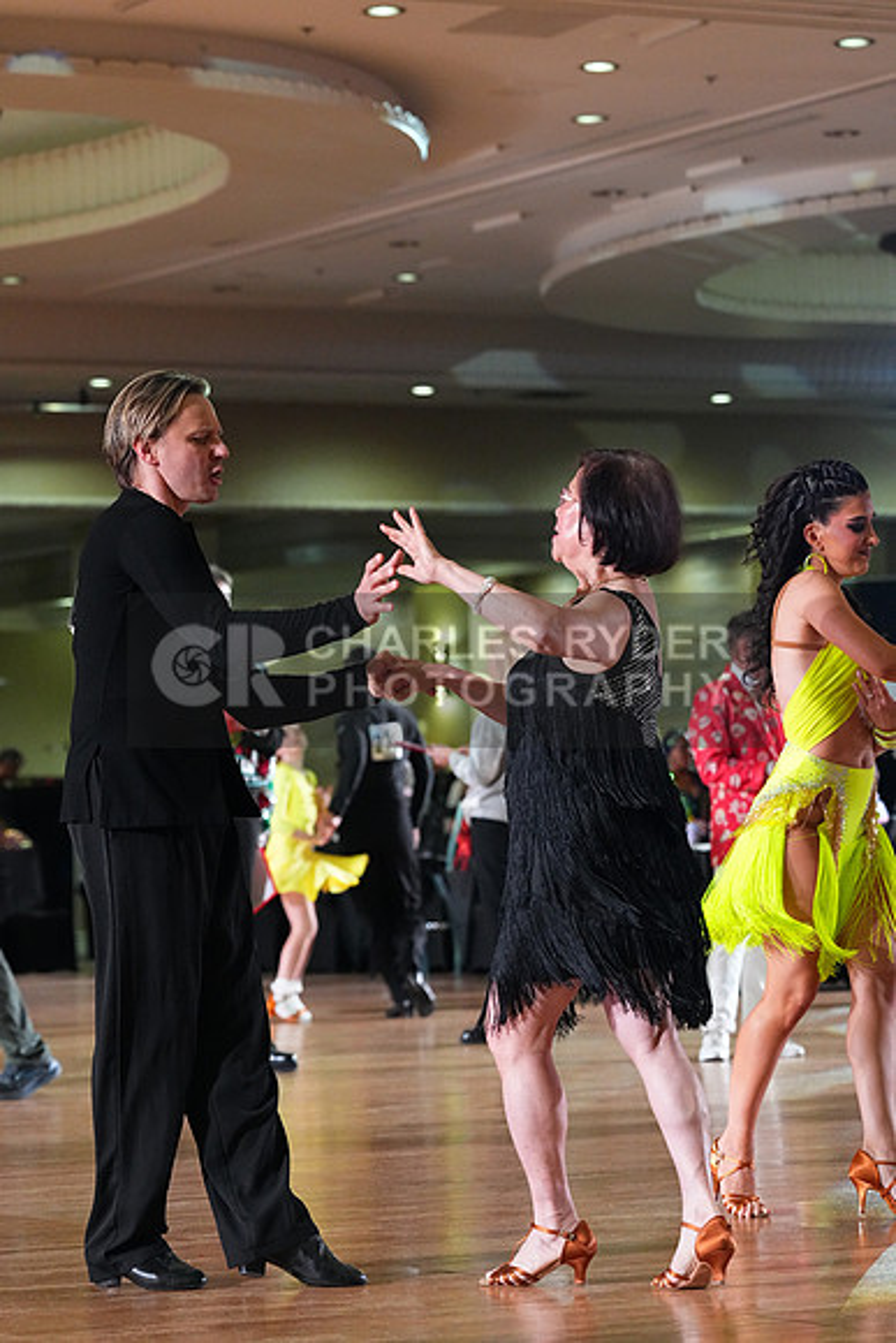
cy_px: 672
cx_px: 448
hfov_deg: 11.1
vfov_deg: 16.5
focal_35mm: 124
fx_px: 4626
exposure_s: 1/400
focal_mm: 124
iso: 8000
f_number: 5
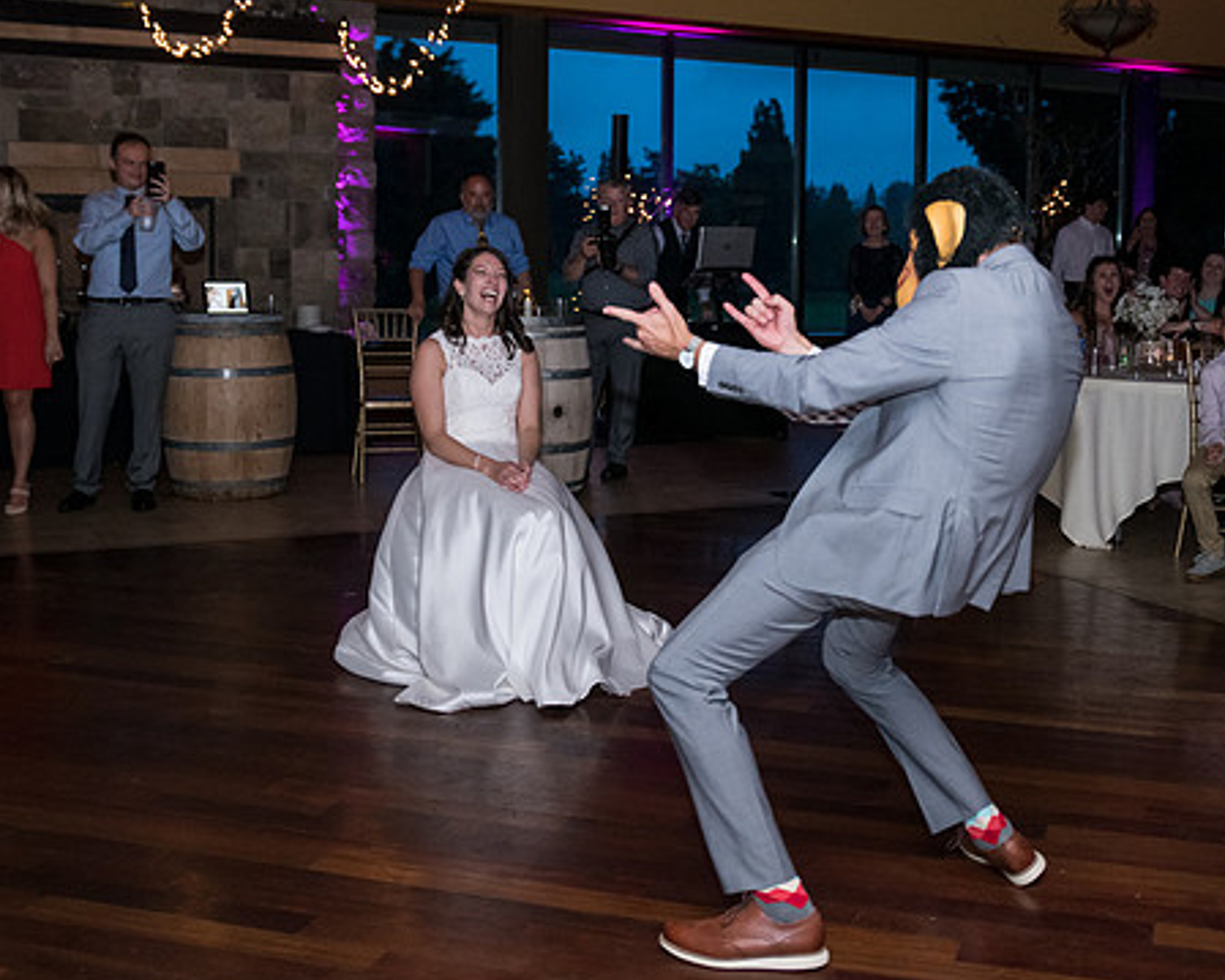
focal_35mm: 48
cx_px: 711
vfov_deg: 31.4
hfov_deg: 38.7
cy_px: 429
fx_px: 1740
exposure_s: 1/320
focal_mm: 34
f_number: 3.5
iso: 1600
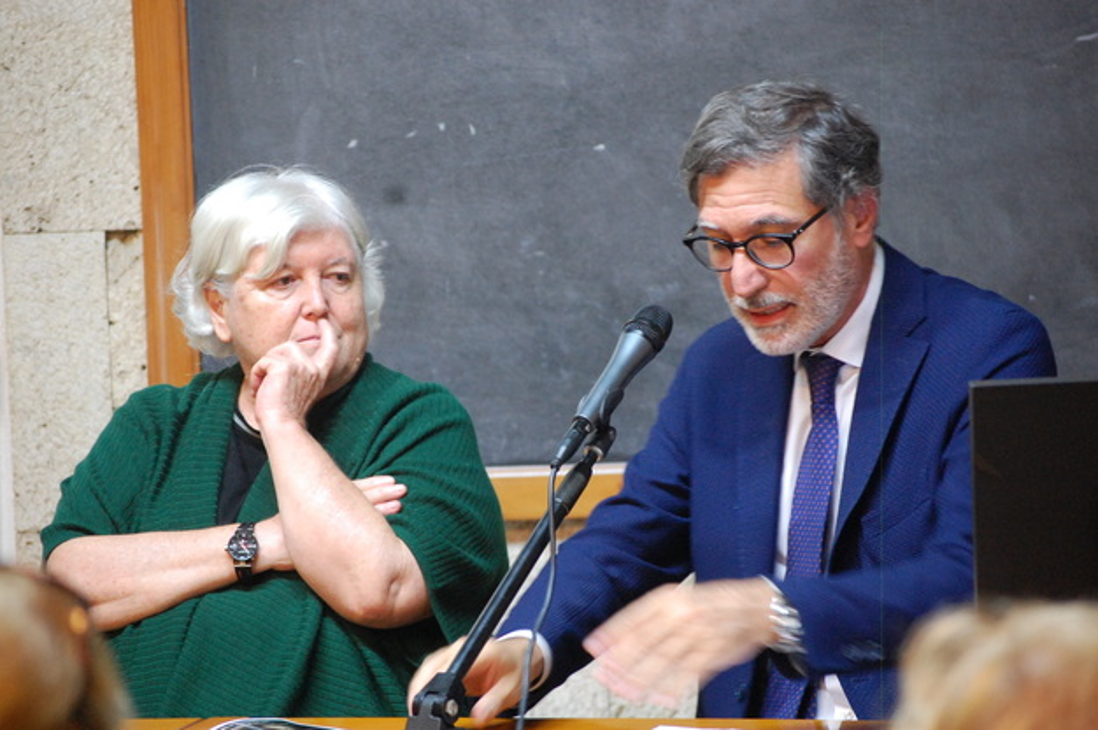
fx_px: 5301
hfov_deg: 11.8
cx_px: 549
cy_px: 365
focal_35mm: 174
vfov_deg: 7.9
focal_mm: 116
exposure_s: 1/15
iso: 1600
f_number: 4.8
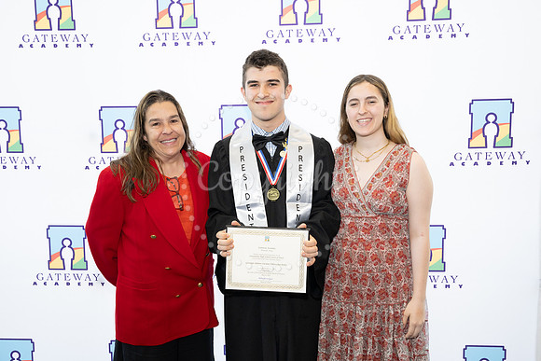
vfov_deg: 41.6
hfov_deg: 59.3
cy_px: 180
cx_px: 280
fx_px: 475
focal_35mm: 32
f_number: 5.6
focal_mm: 30.5
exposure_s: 1/200
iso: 800
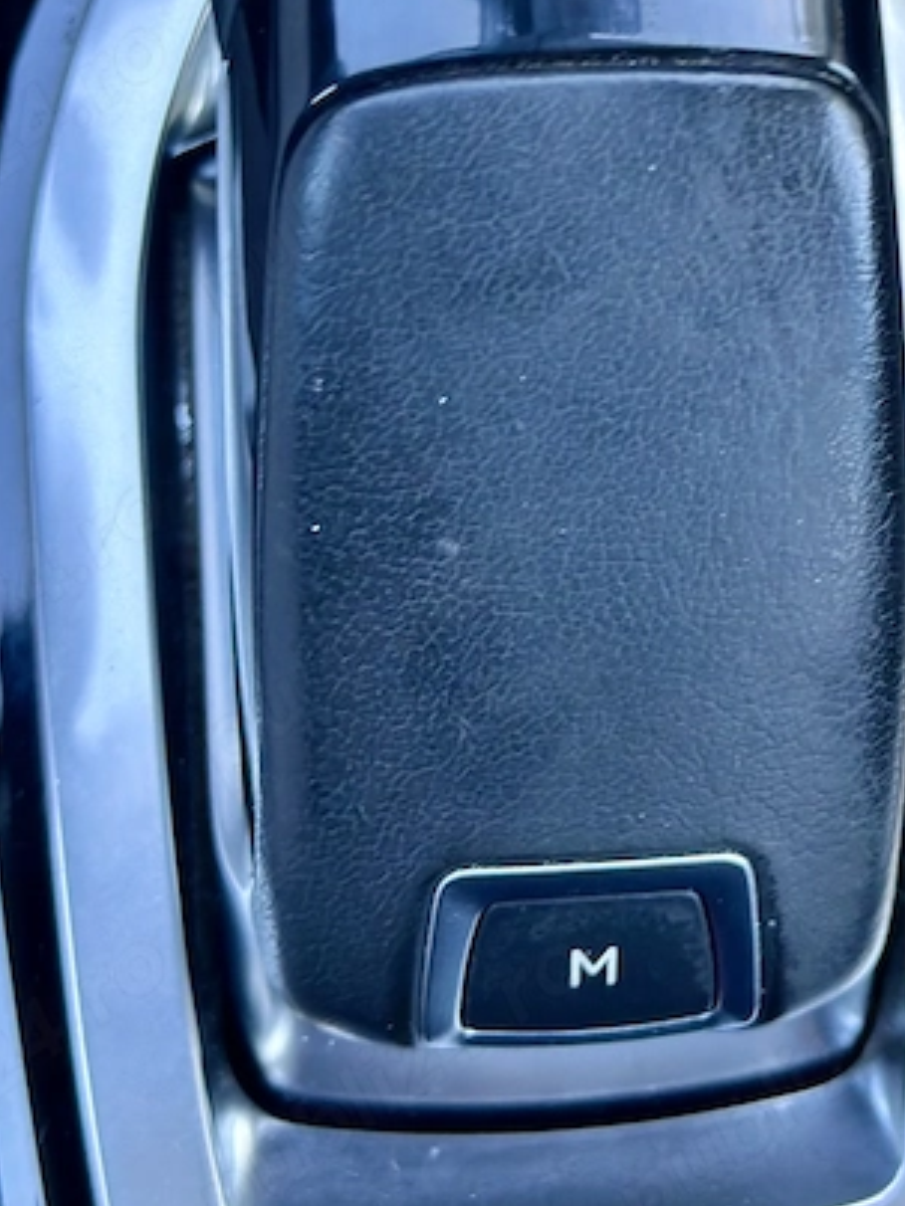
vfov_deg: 20.5
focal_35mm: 95
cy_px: 269
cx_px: 600
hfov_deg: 15.5
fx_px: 3312
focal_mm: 6.86
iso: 160
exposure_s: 1/60
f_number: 1.78
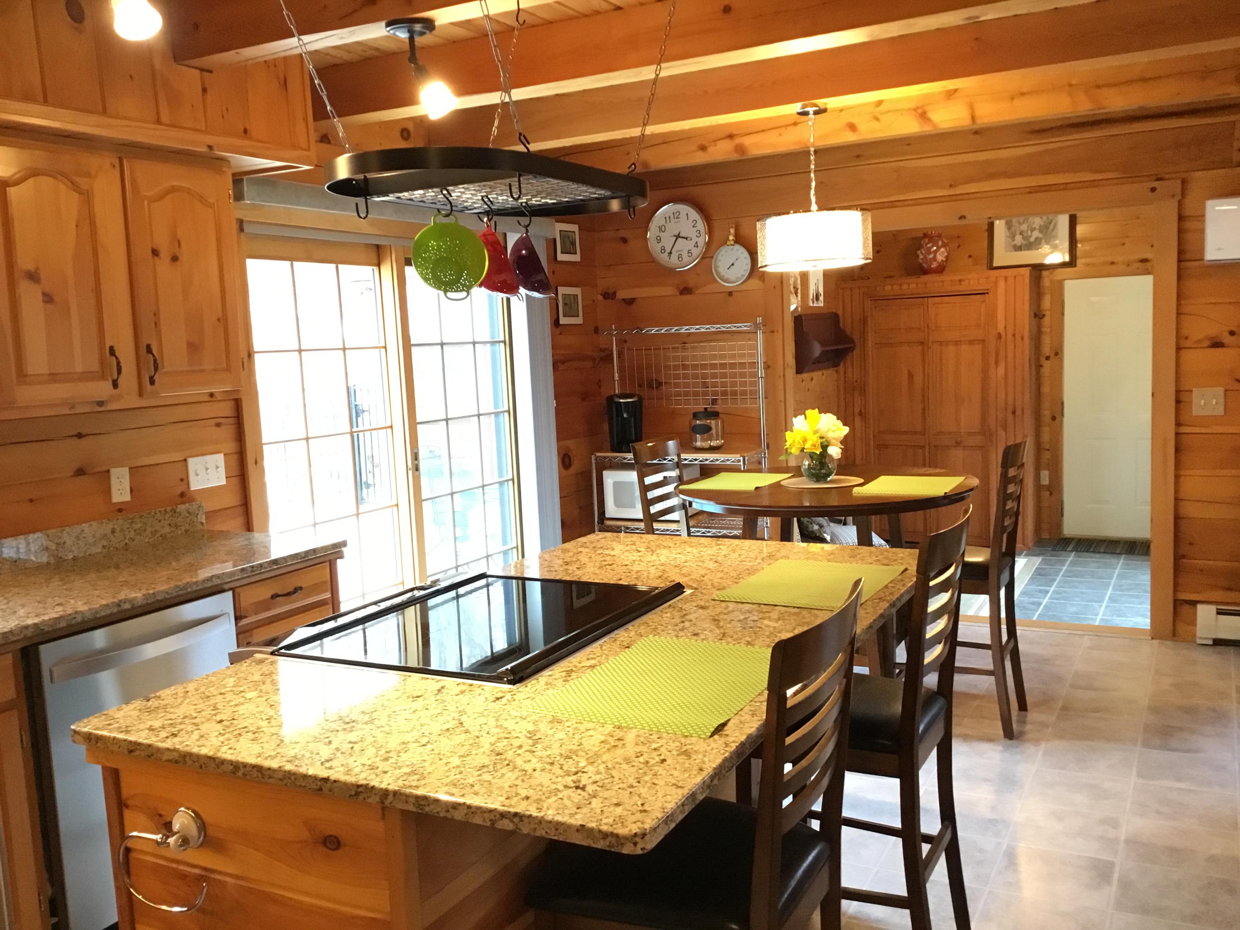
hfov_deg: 58.4
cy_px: 465
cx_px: 620
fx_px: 1110
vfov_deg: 45.4
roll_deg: +2.0
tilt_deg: -6.8
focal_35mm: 31
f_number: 2.4
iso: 200
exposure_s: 1/20
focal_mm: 3.3
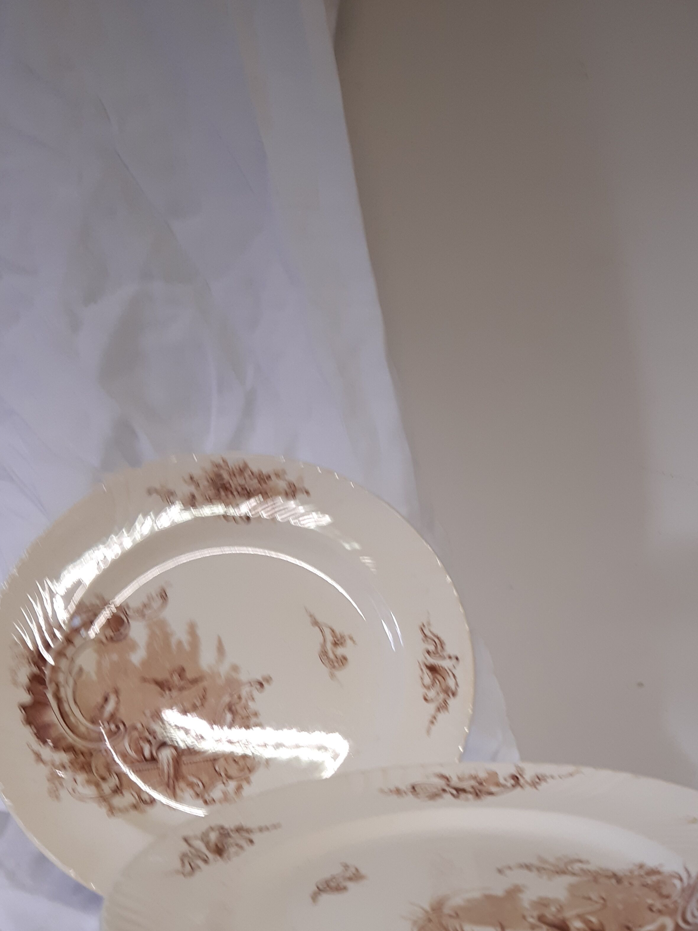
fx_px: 1022
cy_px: 664
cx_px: 458
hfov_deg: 37.4
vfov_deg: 47.6
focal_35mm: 38
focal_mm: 3.92
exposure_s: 1/50
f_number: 1.7
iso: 100
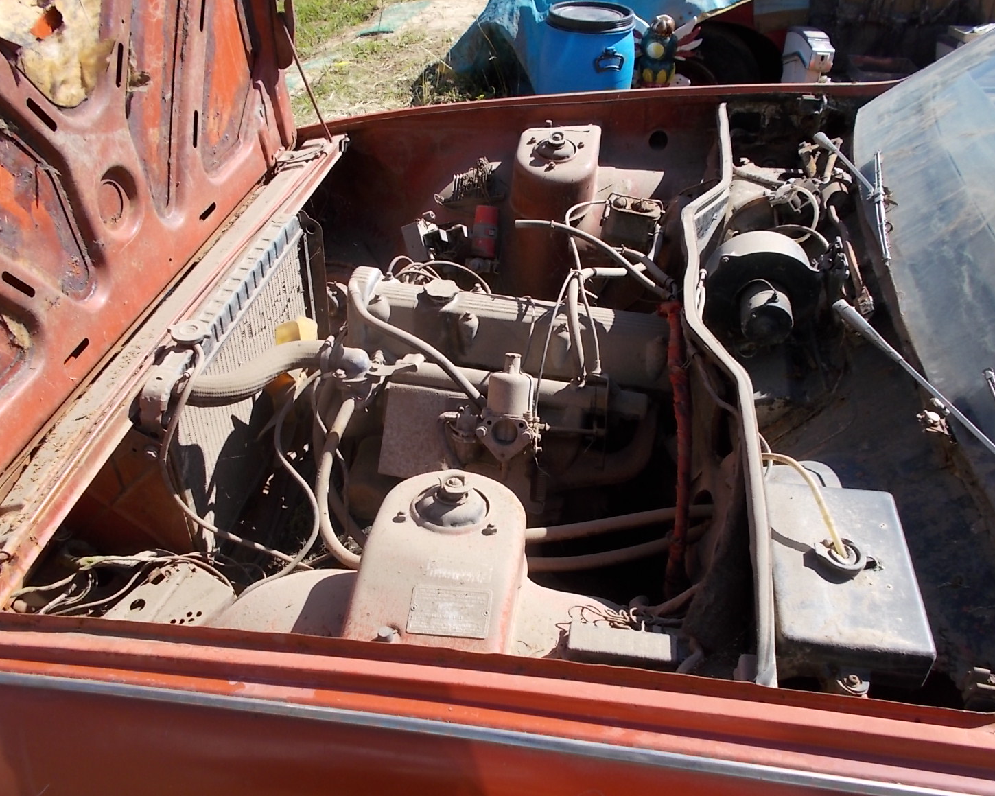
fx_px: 825
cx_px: 467
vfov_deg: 51.5
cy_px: 389
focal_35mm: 28
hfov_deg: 62.2
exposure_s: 1/500
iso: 80
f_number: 3.2
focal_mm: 4.6
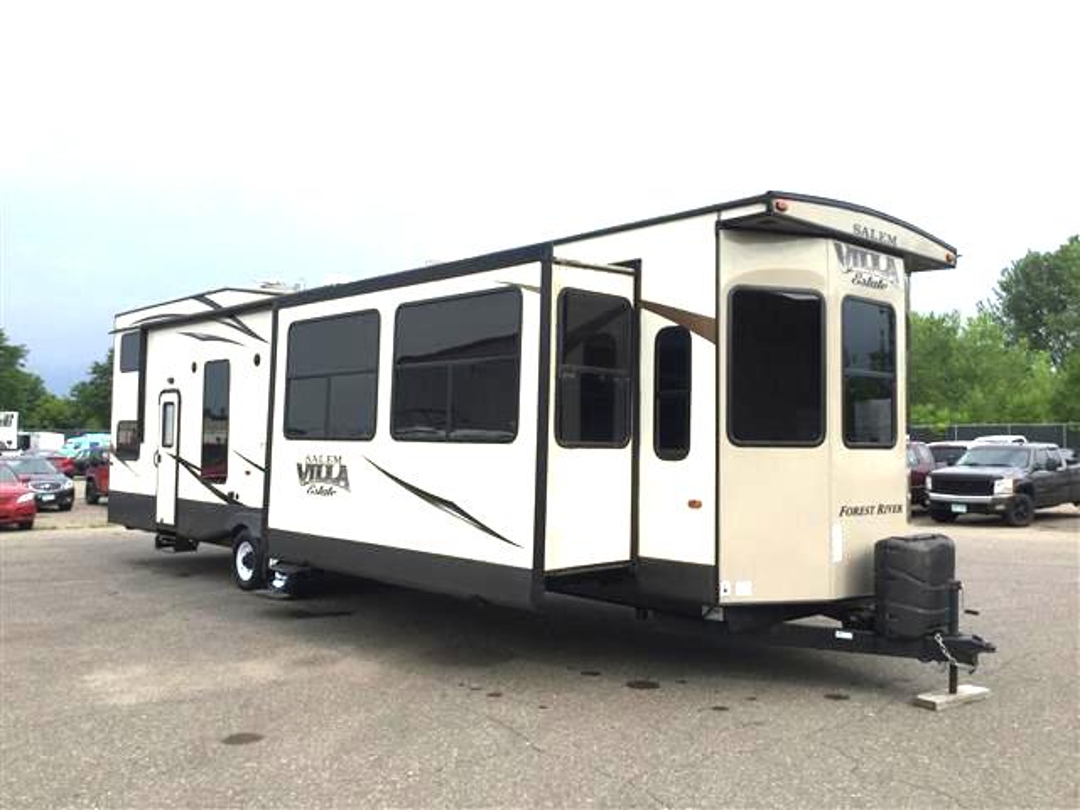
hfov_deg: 58.4
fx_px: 967
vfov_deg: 45.4
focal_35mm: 31
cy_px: 405
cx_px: 540
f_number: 2.4
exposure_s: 1/604
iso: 25
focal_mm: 3.3
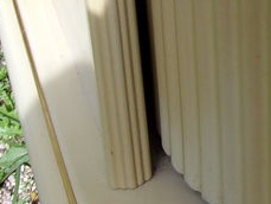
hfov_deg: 16.2
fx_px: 924
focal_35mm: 118
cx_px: 290
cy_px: -103
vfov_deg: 12.0
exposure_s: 1/50
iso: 80
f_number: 10.4
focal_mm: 4.9
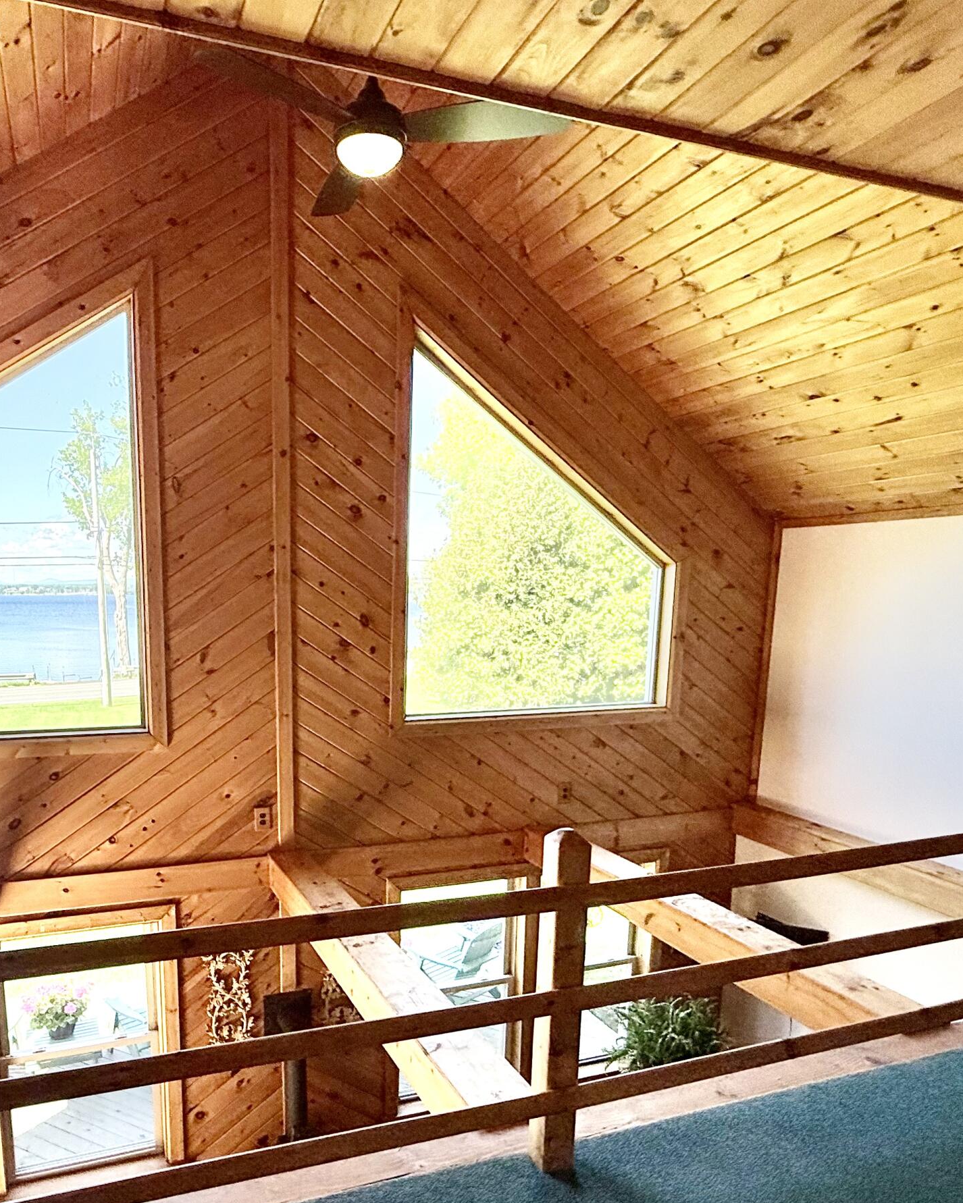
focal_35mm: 23
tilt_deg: -9.7
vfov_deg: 71.6
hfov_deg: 59.8
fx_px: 819
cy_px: 737
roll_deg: -0.4
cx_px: 340
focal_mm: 2.22
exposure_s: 1/324
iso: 64
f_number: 2.2
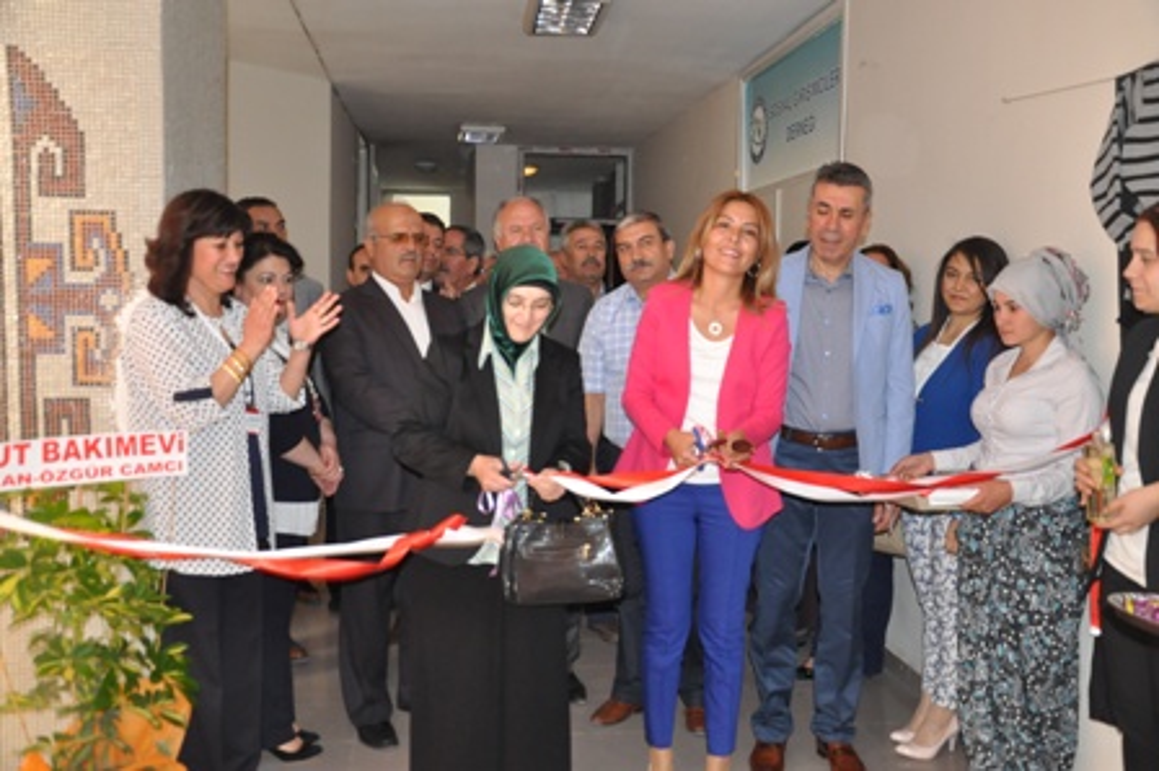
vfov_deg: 36.8
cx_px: 580
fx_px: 1158
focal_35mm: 36
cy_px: 386
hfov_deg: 53.2
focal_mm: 24
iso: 1250
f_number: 4.5
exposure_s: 1/60
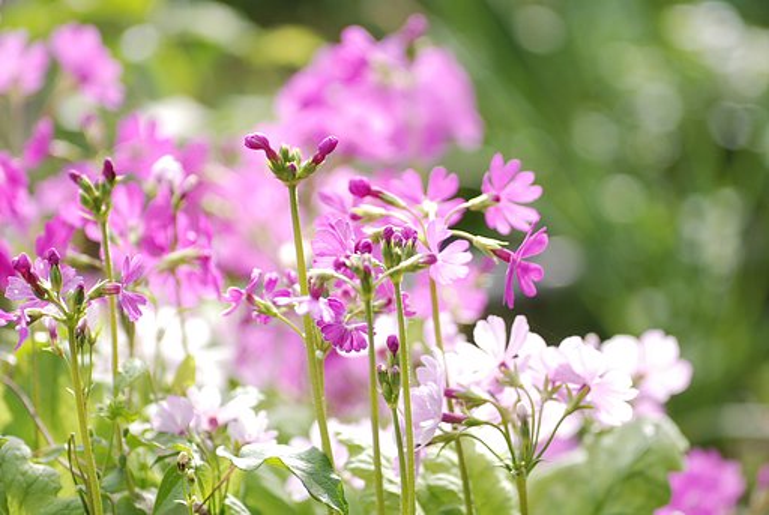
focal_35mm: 150
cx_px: 384
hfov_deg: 13.7
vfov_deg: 9.2
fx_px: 3209
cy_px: 258
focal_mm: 100
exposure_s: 1/500
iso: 320
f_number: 6.3
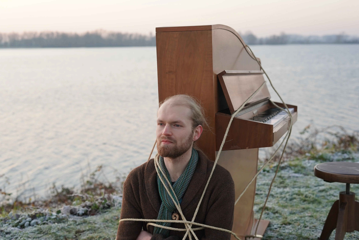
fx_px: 499
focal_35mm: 50
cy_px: 120
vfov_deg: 27.0
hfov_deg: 39.6
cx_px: 180
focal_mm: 50
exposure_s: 1/160
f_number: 4
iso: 500
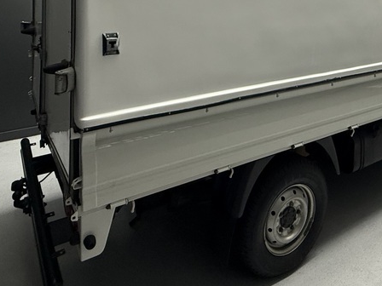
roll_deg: +0.1
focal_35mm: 32
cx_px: 219
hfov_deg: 56.6
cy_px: 7
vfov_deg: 39.5
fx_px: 353
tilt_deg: -3.9
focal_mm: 2.22
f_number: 2.2
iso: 250
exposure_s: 1/100
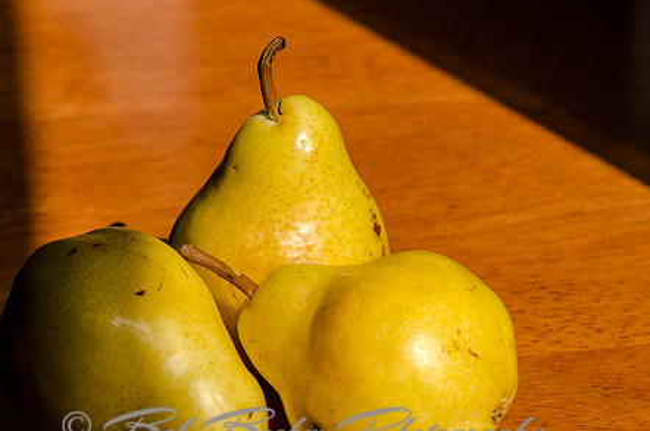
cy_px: 244
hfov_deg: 8.7
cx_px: 309
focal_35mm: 236
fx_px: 4253
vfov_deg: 5.8
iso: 200
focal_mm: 120
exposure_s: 1/800
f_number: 7.1
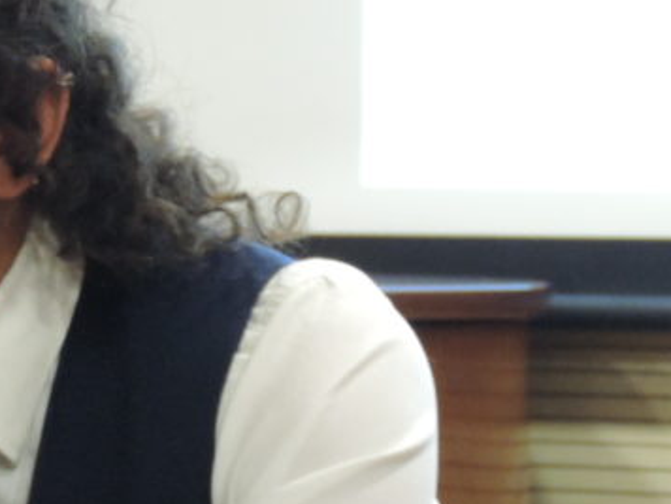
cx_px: 41
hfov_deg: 3.4
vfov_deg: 2.6
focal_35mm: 576
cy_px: 453
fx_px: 11165
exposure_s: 1/15
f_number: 4.6
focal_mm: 35.6
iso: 800
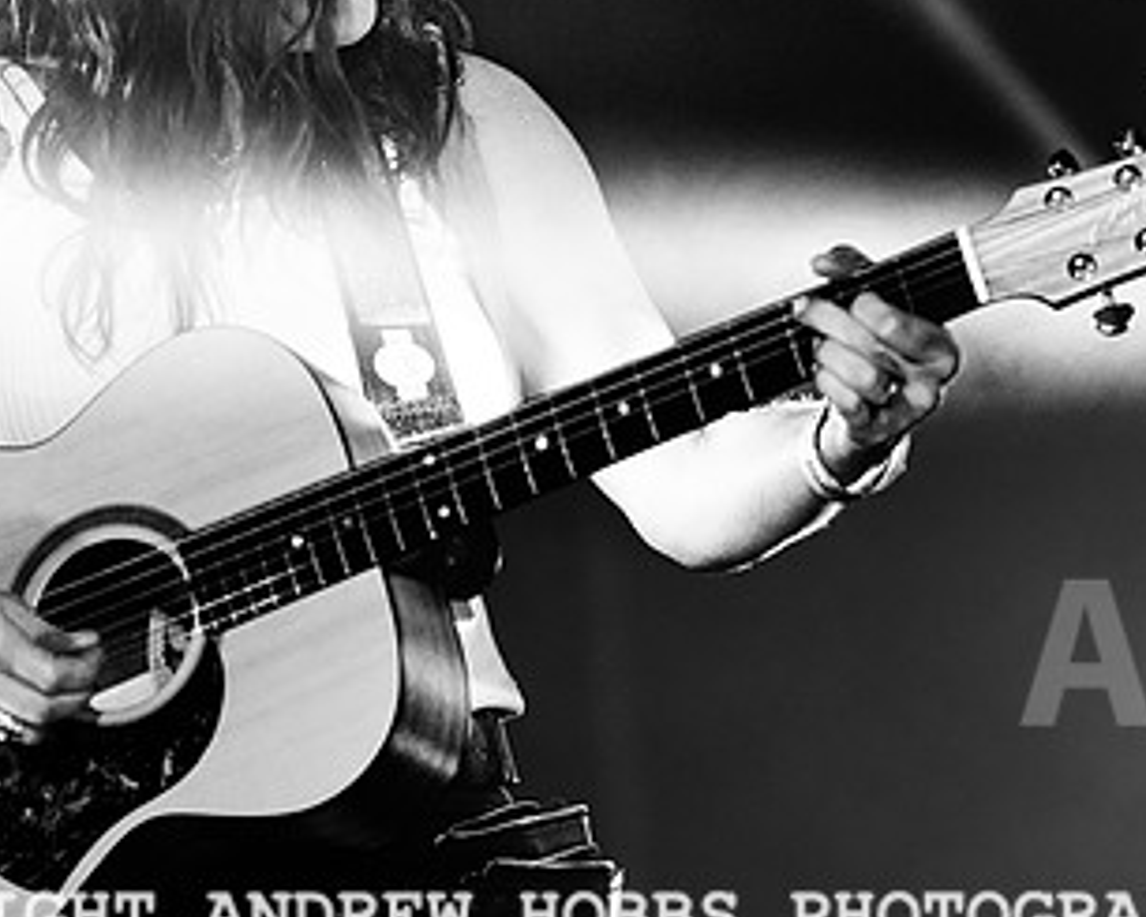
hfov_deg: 8.1
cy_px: 247
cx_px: 517
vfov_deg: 6.4
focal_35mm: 240
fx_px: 8143
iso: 1600
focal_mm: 135
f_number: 3.2
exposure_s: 1/1250
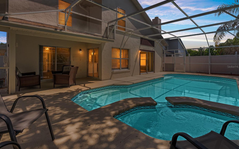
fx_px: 111
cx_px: 116
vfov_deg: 67.8
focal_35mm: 17
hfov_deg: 94.3
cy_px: 67
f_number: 10
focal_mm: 16
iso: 100
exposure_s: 1/100
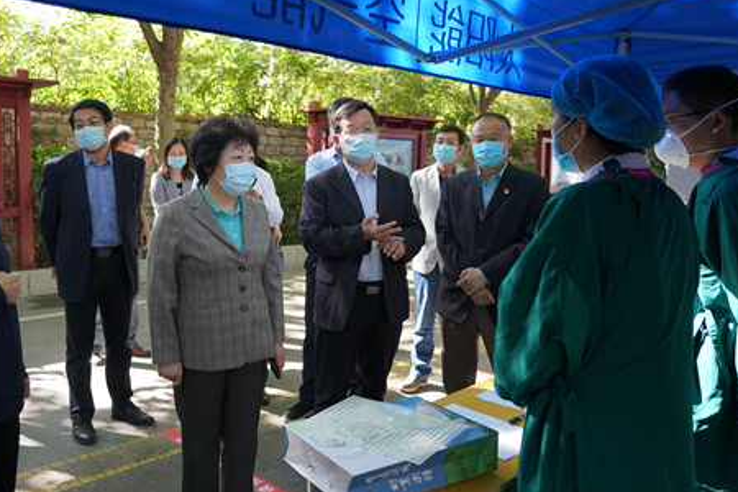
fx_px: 656
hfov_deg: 58.1
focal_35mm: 32
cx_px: 284
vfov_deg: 41.1
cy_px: 231
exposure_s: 1/160
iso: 400
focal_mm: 24
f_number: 4
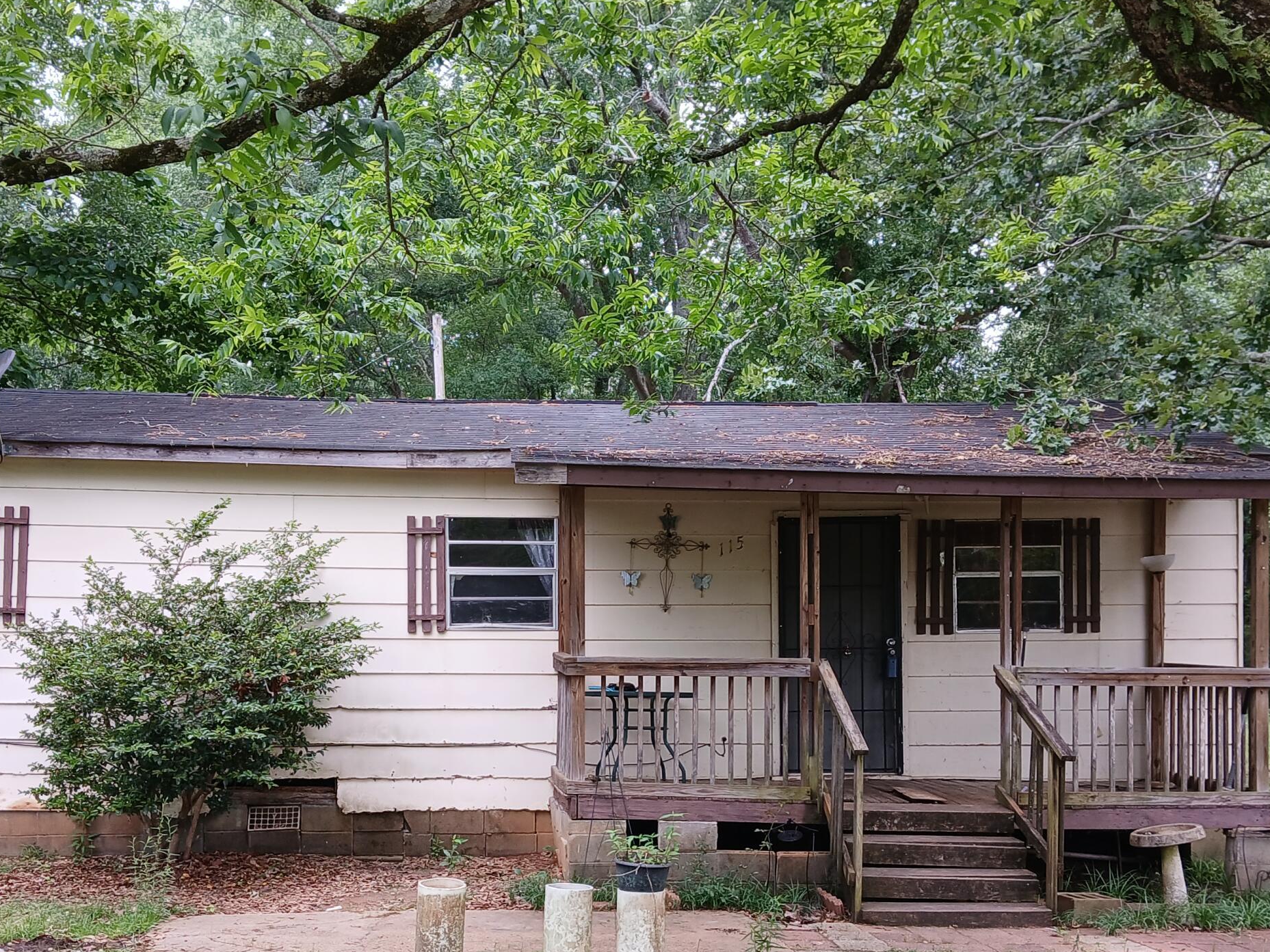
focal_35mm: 42
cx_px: 561
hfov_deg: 44.7
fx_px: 1541
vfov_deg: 34.1
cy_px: 629
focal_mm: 3.98
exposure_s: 1/60
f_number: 1.8
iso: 25
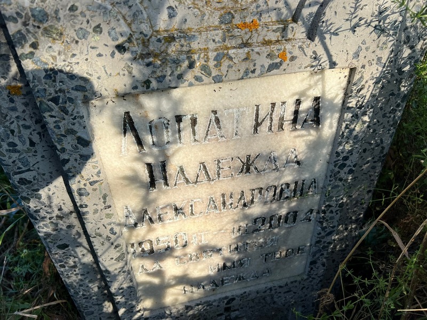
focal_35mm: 26
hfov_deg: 67.3
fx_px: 321
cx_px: 214
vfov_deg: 53.1
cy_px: 160
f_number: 1.5
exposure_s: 1/1972
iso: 50
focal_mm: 5.7
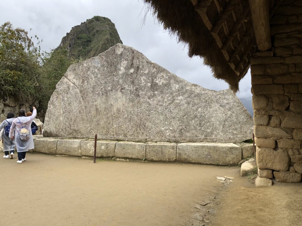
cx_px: 151
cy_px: 113
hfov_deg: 63.4
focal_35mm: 28
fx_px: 244
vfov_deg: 49.7
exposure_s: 1/1033
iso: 20
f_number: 1.8
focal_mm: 4
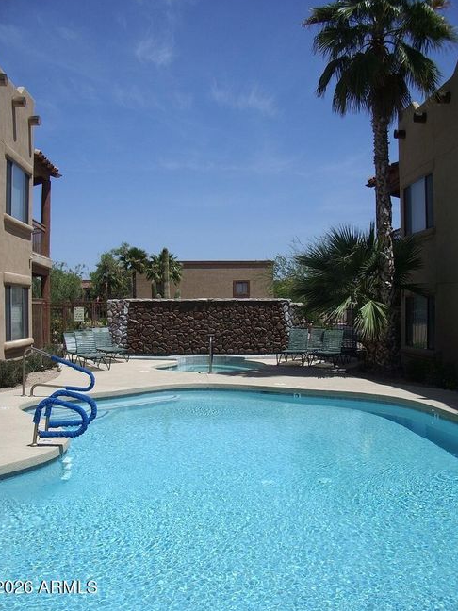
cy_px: 301
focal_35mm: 36
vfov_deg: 51.4
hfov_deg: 39.7
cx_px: 227
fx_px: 635
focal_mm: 5.8
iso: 50
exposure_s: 1/640
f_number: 4.3
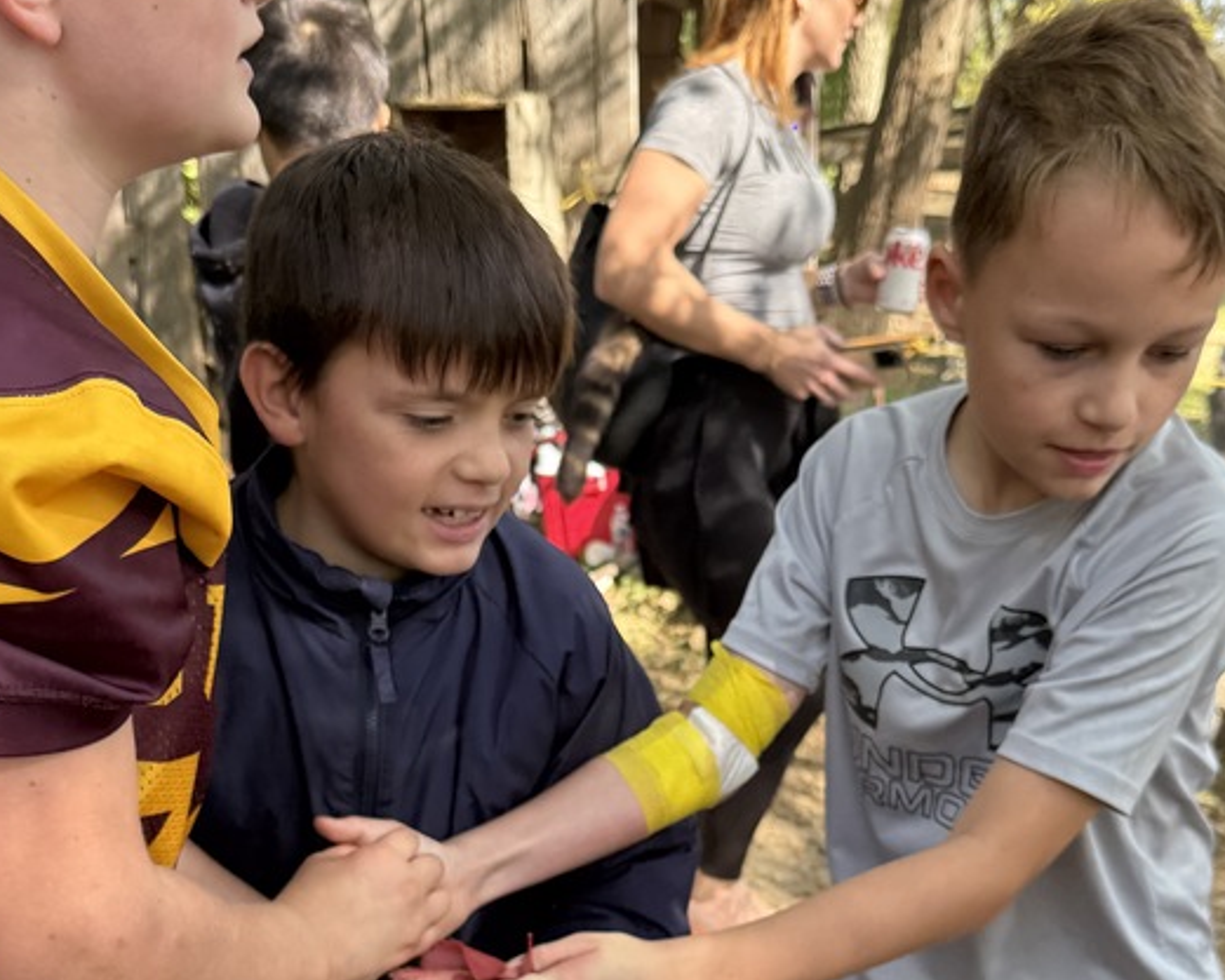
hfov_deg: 40.3
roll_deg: -1.5
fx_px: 1668
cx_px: 684
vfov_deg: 31.6
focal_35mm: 46
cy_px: 830
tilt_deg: -19.3
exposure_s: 1/274
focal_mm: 6.76
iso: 80
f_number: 1.78
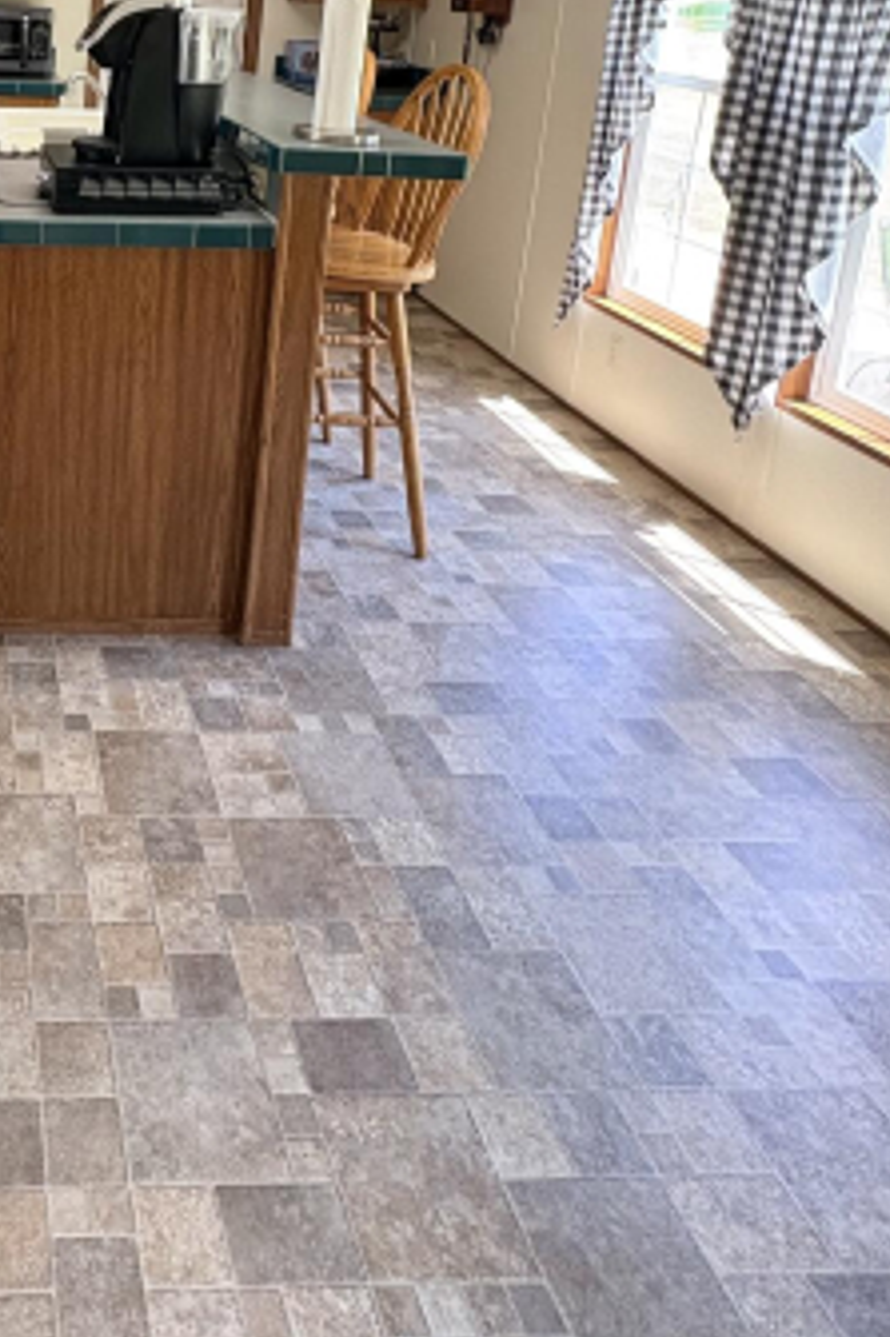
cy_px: 170
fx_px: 1076
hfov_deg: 39.7
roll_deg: -3.1
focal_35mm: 29
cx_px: 4
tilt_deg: -10.8
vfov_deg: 56.3
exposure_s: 1/60
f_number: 2.2
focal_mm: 2.22
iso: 200
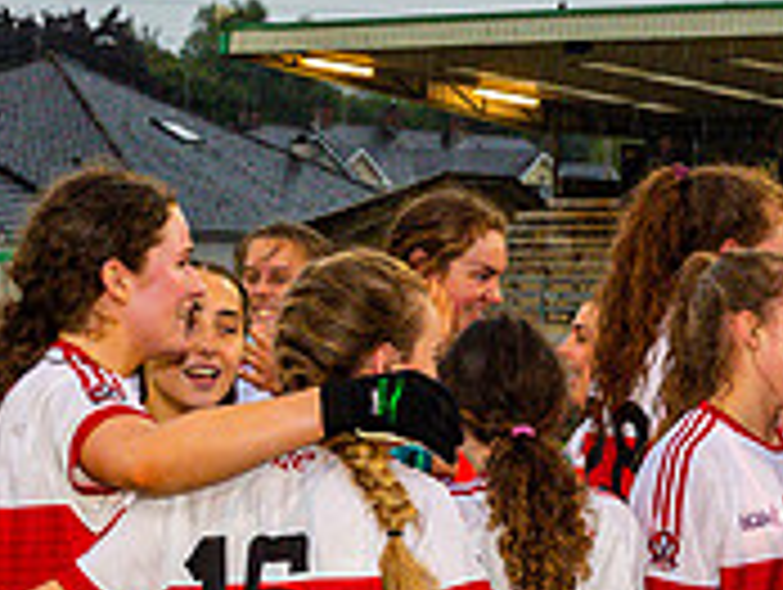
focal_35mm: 190
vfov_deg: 7.8
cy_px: 640
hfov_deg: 10.2
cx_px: 1031
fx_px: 4304
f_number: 4.5
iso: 1600
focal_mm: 45
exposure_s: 1/160
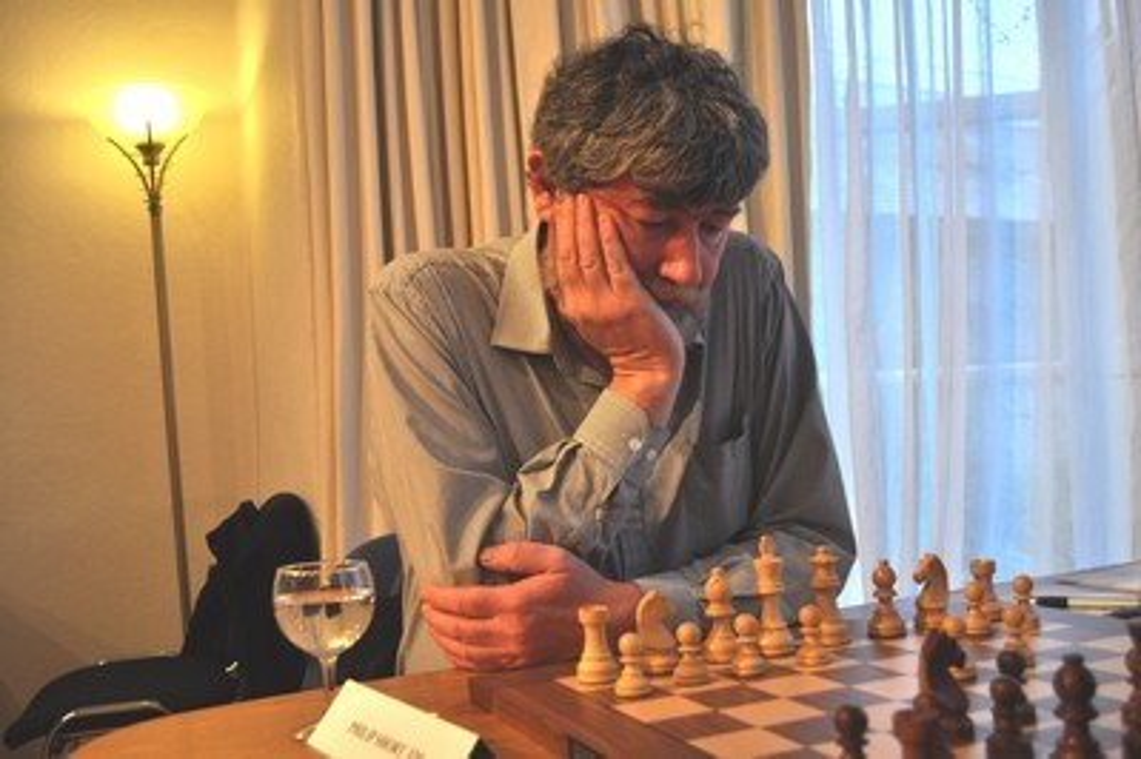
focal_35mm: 39
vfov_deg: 34.2
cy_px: 380
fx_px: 1235
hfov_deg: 49.6
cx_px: 570
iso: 400
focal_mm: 26
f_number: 4.2
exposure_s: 1/60
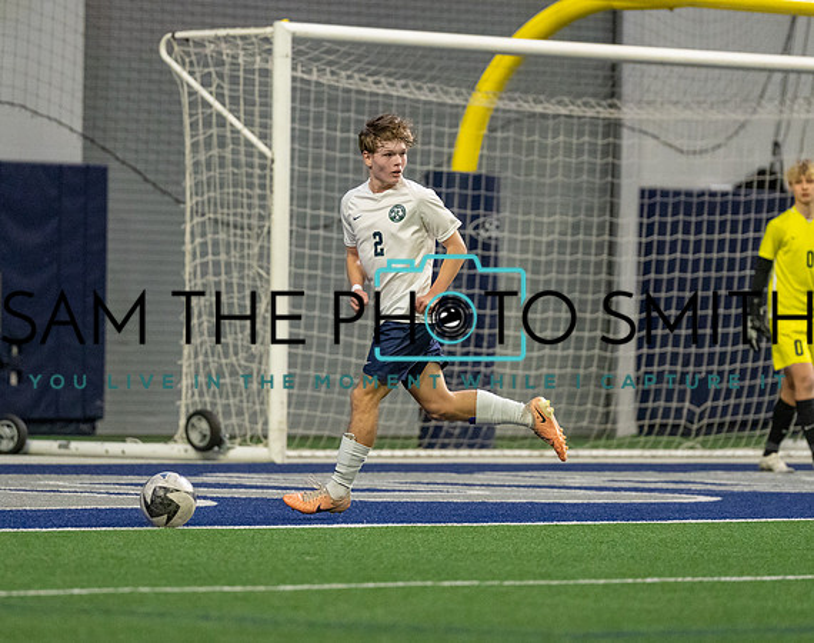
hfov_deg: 6.5
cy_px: 293
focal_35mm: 300
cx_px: 409
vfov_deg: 5.1
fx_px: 7197
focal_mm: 200
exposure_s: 1/1250
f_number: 3.2
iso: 5000
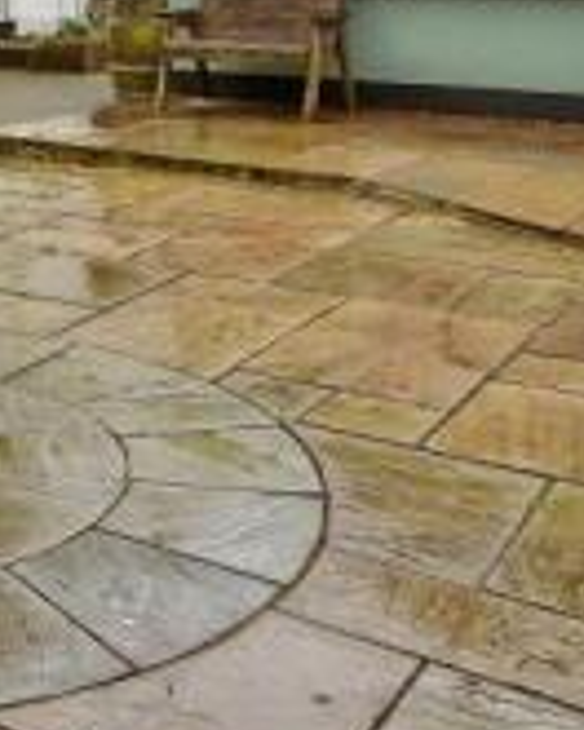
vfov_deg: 31.0
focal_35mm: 56
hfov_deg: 24.6
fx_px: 1210
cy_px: -11
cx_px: -117
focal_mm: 10
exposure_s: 1/160
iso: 160
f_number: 8
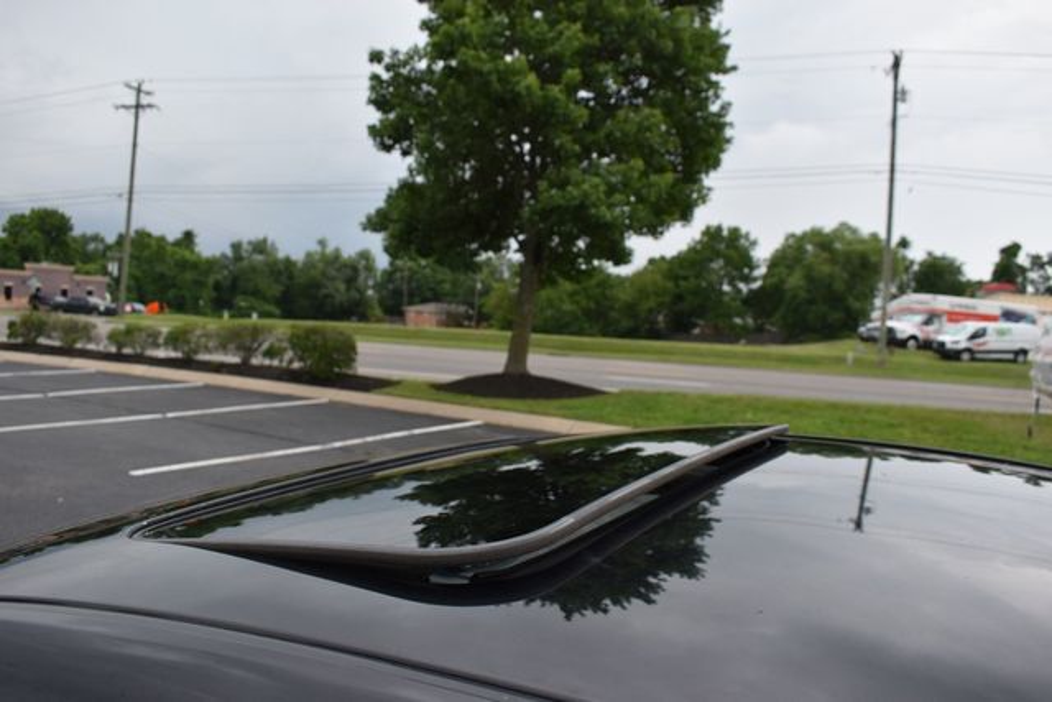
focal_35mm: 30
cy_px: 351
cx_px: 526
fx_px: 877
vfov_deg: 43.6
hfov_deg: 61.9
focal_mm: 20
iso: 320
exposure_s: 1/250
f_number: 5.6
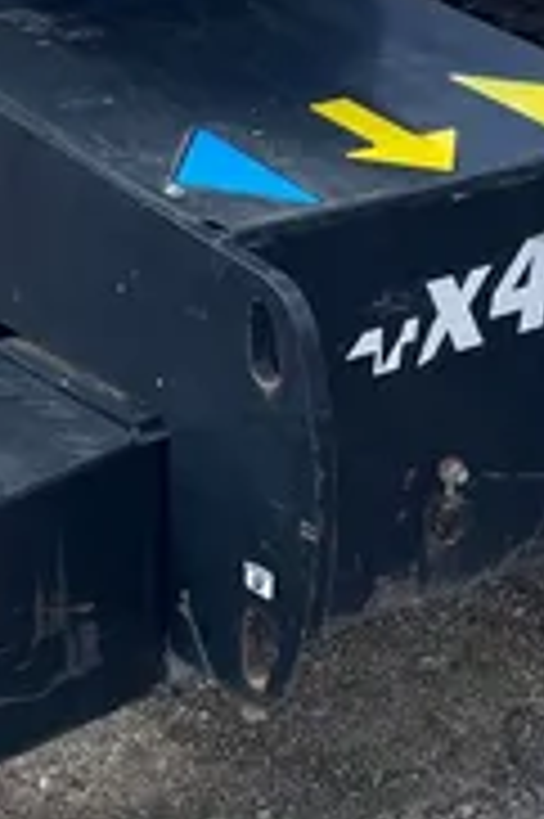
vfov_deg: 18.6
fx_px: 2475
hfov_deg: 11.8
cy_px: 187
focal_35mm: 109
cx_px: -333
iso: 32
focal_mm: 4.2
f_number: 1.6
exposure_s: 1/1401
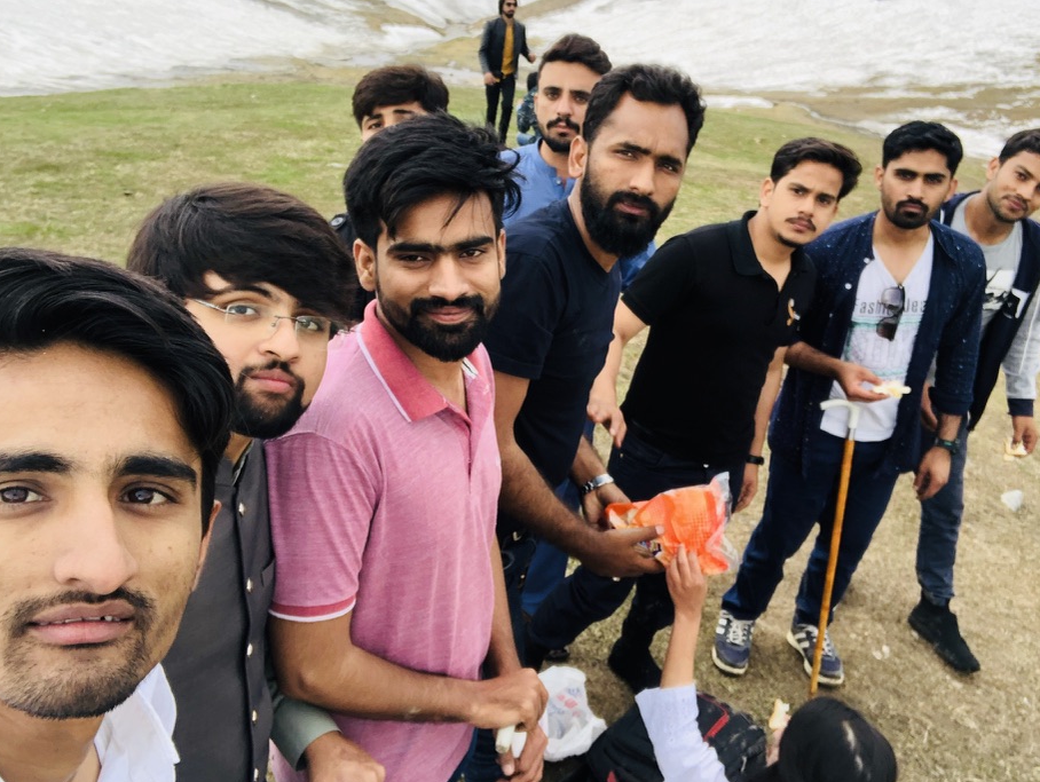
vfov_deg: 39.7
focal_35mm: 36
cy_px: 365
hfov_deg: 51.3
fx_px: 1083
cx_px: 553
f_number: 2.2
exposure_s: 1/120
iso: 32
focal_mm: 2.87
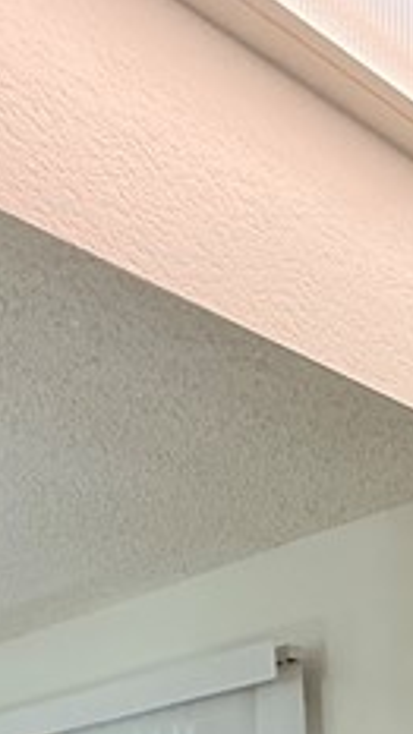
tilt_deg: -6.1
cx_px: 902
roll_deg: +0.5
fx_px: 1305
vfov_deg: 23.7
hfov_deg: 14.1
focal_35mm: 67
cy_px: 1153
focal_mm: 2.22
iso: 320
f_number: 2.2
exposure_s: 1/120
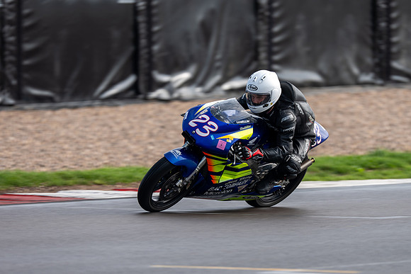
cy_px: 168
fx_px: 8401
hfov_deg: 2.8
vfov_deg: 1.9
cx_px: 238
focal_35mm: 736
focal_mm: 600
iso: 80
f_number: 4
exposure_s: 1/500
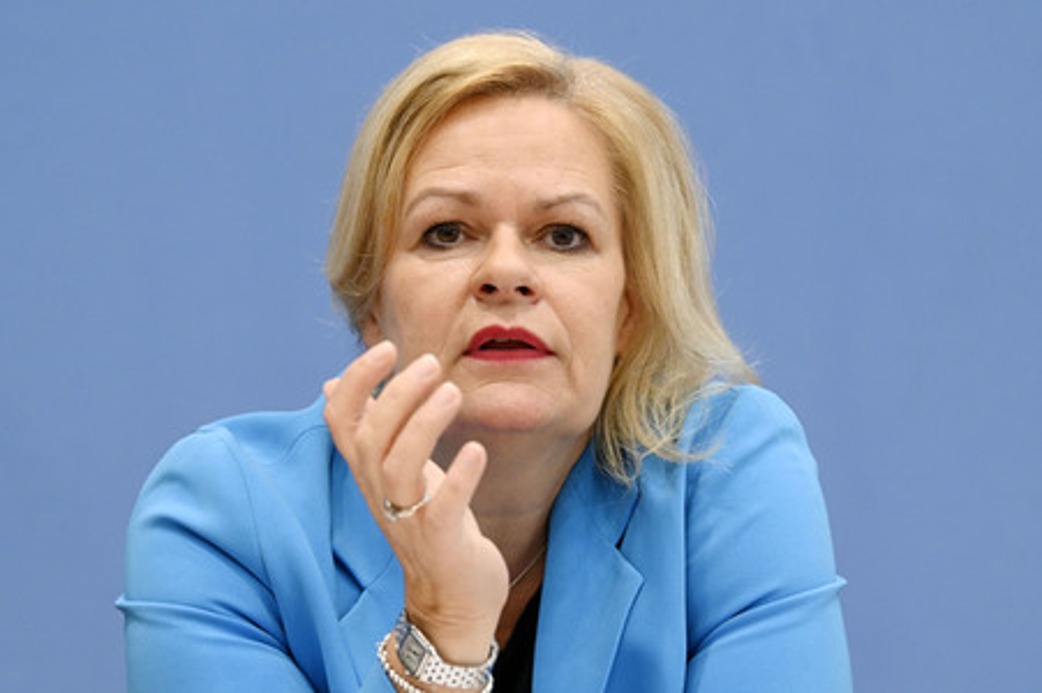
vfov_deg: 9.1
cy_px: 346
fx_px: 4338
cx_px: 521
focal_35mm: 150
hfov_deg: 13.7
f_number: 6.3
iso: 5000
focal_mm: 150
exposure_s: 1/640
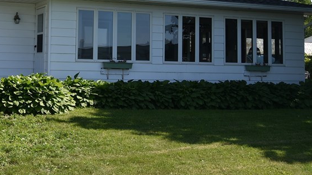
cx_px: 76
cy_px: 12
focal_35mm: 61
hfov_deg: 33.6
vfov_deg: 19.3
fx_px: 504
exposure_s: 1/200
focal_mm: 20
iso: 100
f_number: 9
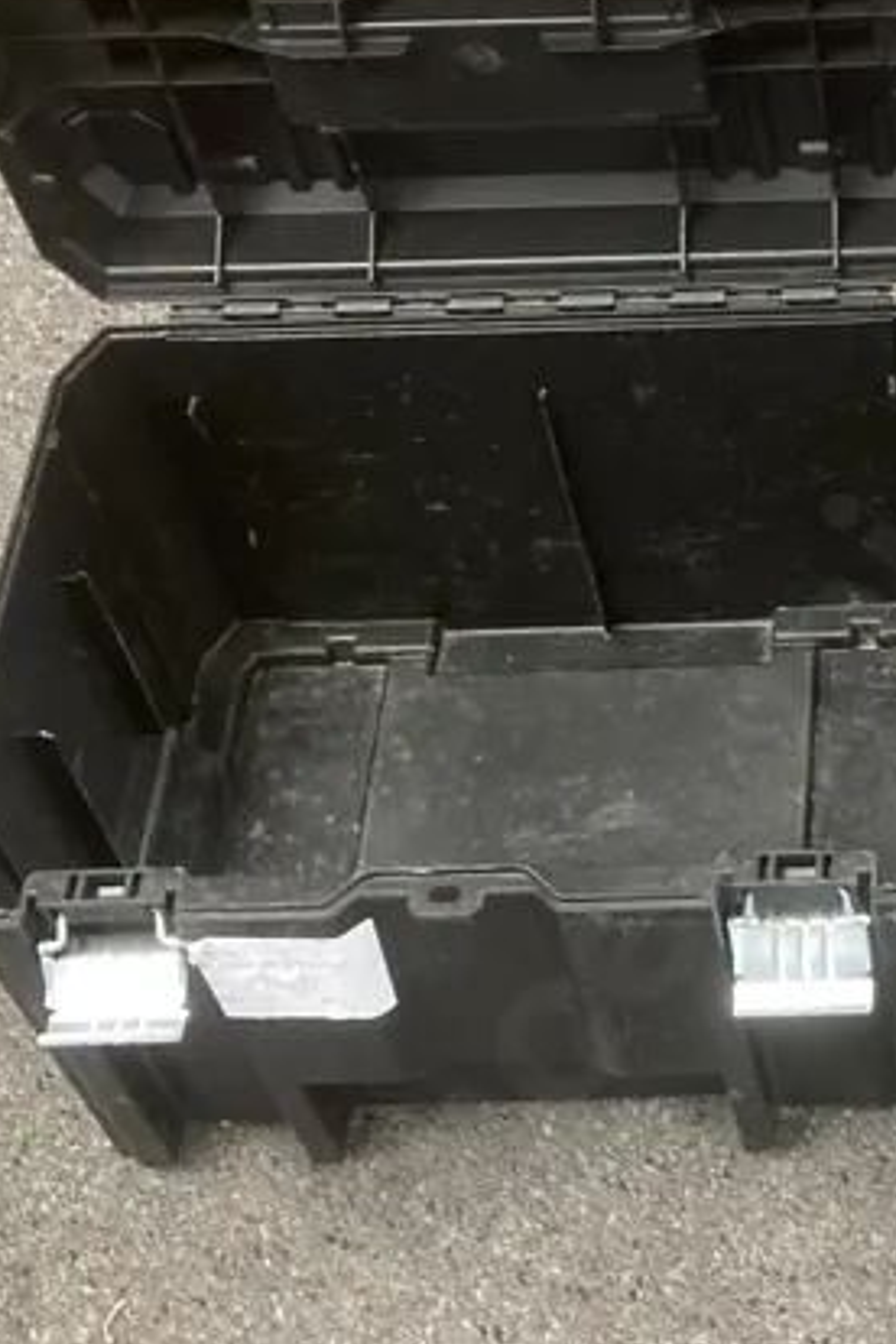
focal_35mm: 72
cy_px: 419
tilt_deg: -48.4
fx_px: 2688
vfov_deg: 27.9
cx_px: 1023
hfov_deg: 18.1
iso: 250
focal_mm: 3.99
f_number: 1.8
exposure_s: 1/33
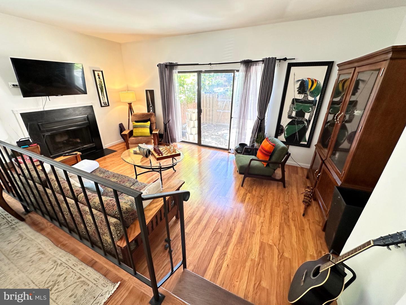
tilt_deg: -22.3
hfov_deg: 102.1
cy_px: 152
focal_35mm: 14
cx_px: 203
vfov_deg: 85.7
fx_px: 164
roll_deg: -0.7
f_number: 2.2
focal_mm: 2.22
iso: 200
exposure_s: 1/60
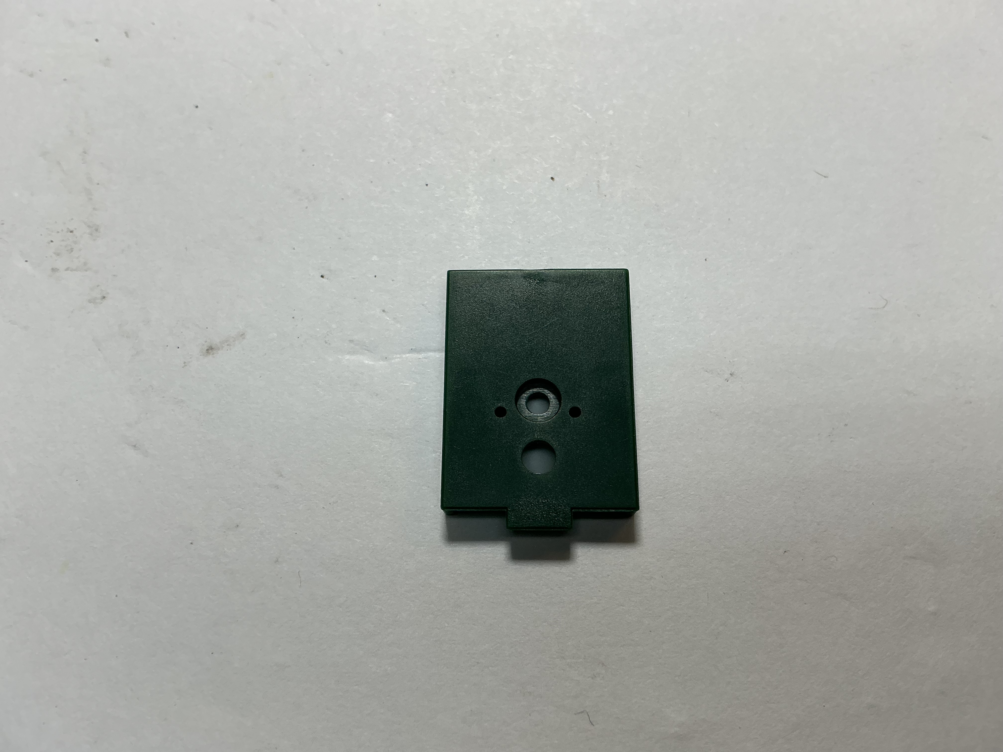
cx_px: 502
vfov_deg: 48.2
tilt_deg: -72.0
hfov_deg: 61.7
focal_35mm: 29
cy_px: 376
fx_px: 840
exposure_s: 1/197
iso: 20
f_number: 1.8
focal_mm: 3
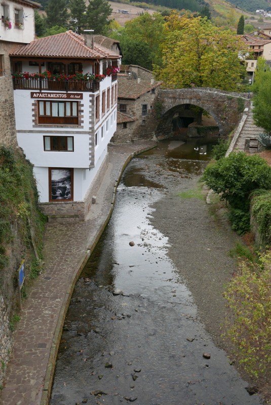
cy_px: 202
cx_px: 136
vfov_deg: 45.4
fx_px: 484
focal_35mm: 43
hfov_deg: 31.3
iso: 200
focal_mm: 19.3
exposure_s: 1/125
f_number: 3.2
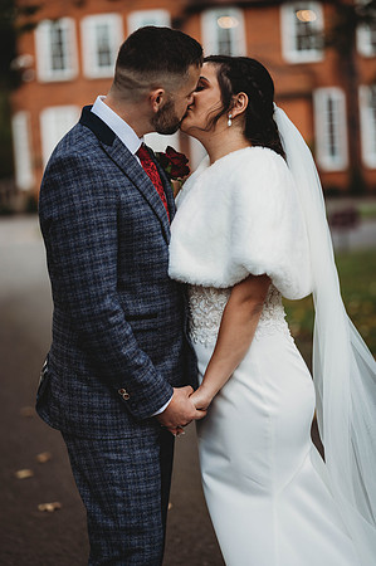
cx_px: 188
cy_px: 283
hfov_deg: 16.0
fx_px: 1335
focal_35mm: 85
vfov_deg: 23.9
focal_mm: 85
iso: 100
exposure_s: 1/400
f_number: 1.8
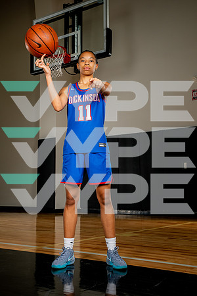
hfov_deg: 28.1
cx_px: 98
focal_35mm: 48
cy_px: 148
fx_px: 394
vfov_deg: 41.1
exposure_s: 1/400
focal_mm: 48
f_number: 8
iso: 250
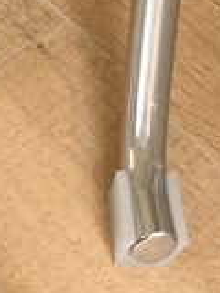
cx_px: -390
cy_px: 641
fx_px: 1373
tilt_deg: -73.0
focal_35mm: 162
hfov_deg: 8.1
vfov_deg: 10.8
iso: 40
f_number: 1.8
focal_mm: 4.25
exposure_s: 1/122
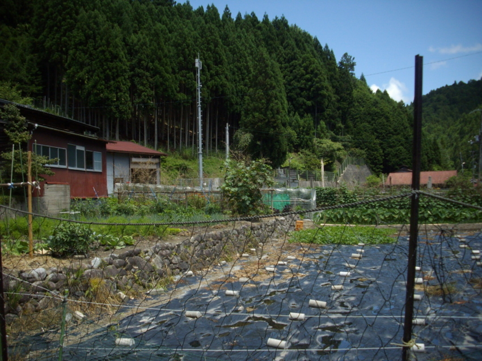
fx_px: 515
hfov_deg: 50.1
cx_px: 241
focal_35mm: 37
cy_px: 180
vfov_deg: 38.7
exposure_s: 1/200
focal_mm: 6.2
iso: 80
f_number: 5.6
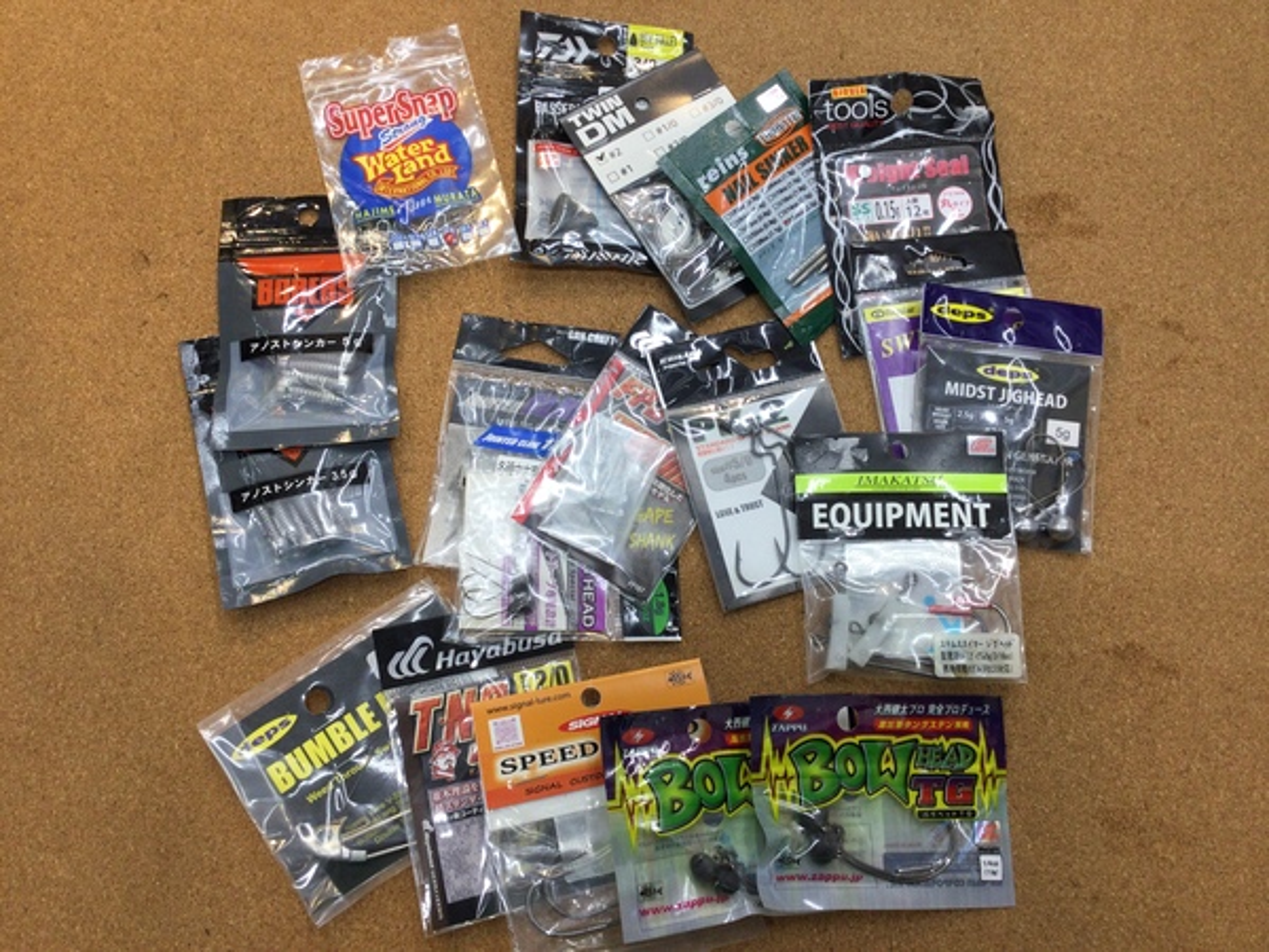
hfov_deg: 58.4
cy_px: 476
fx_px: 1136
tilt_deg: -74.8
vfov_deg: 45.4
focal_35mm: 31
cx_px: 634
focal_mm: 3.3
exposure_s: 1/60
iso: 32
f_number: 2.4
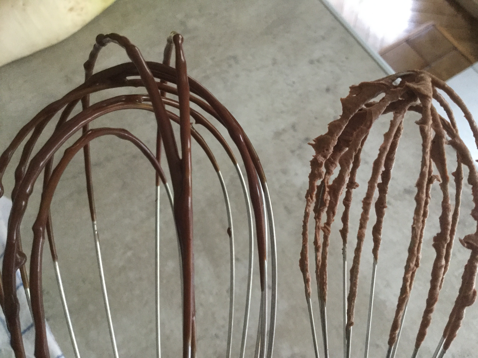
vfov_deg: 45.4
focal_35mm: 31
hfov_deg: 58.4
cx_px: 239
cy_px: 179
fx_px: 428
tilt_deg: -68.7
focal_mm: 3.3
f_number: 2.4
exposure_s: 1/25
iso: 250
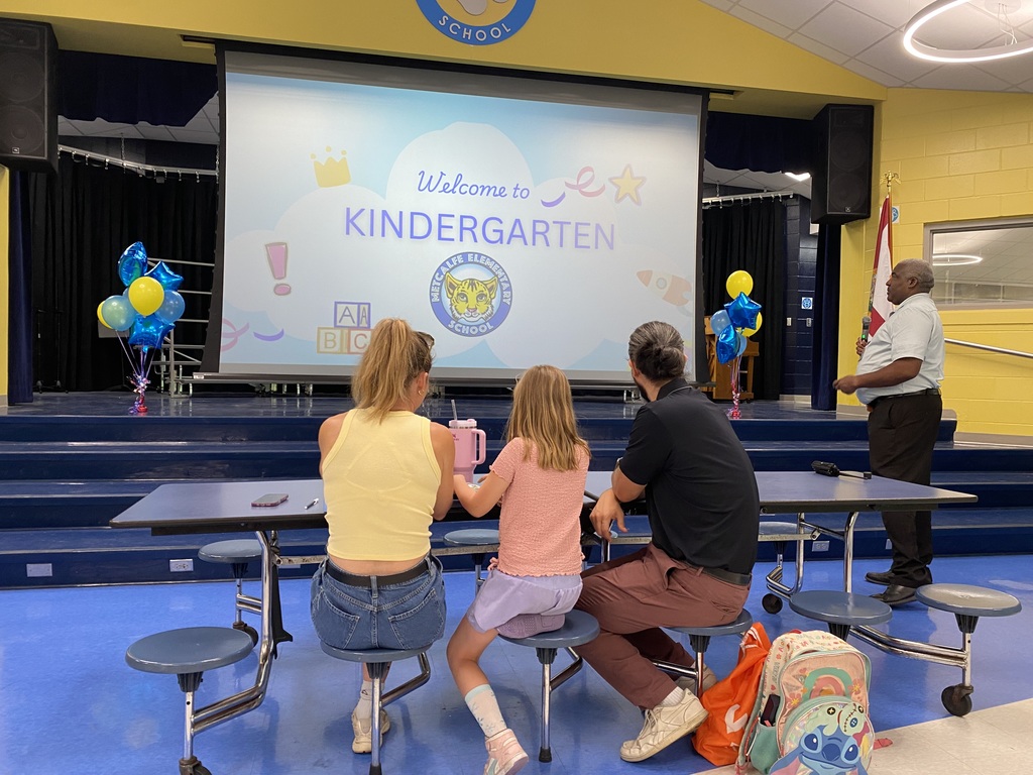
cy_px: 388
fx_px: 776
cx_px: 516
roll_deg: -2.3
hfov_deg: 67.3
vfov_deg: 53.1
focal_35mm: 26
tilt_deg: +0.2
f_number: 1.8
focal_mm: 4.25
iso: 125
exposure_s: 1/60
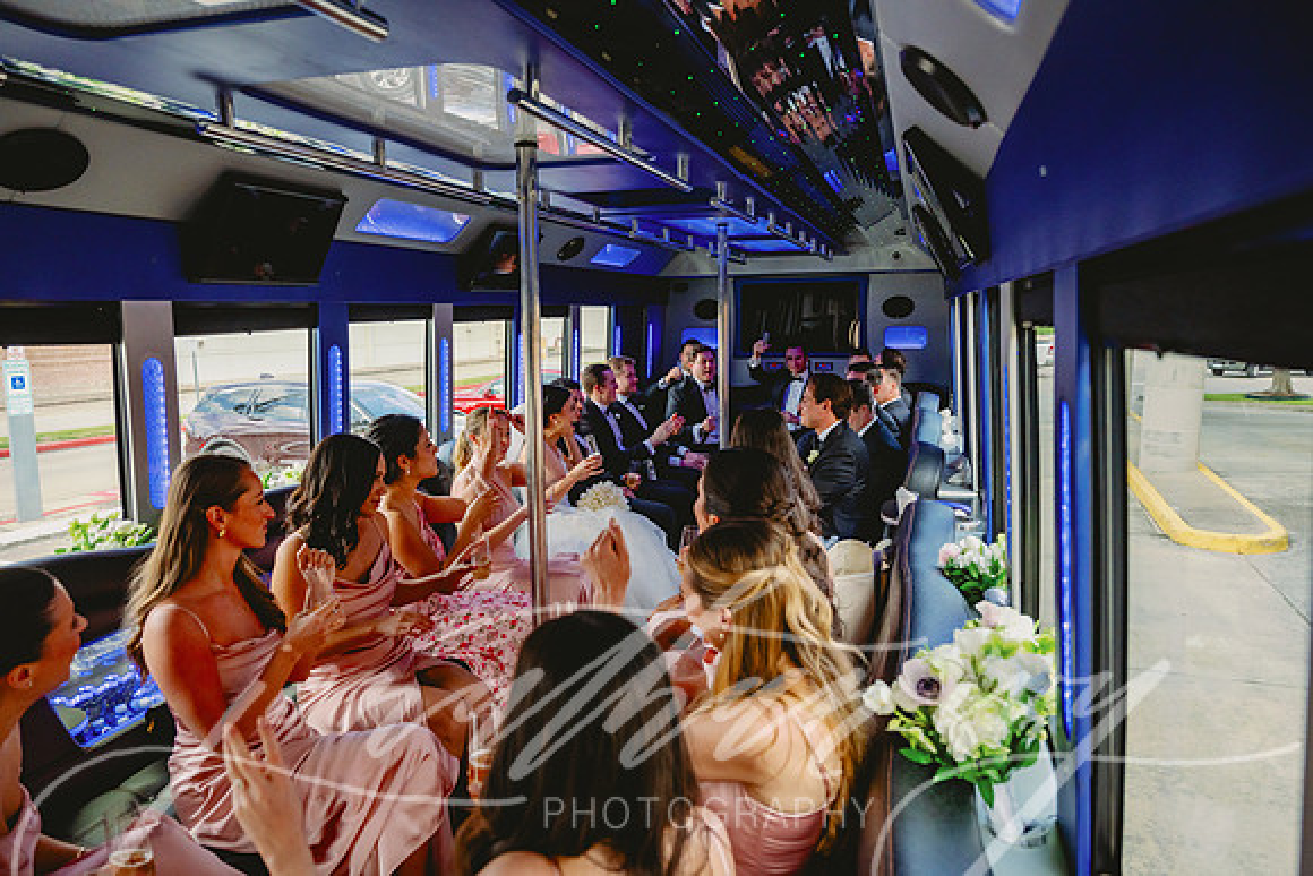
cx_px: 656
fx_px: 875
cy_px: 438
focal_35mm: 24
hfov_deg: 73.7
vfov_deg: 53.2
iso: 640
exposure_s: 1/250
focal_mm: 24
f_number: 3.5
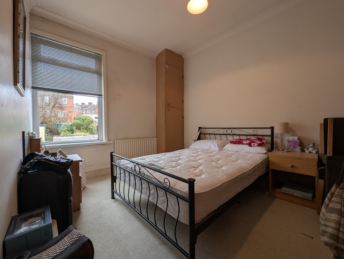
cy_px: 130
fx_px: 129
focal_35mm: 13
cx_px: 172
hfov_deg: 106.1
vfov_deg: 90.1
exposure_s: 1/124
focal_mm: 1.95
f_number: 2.2
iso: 39
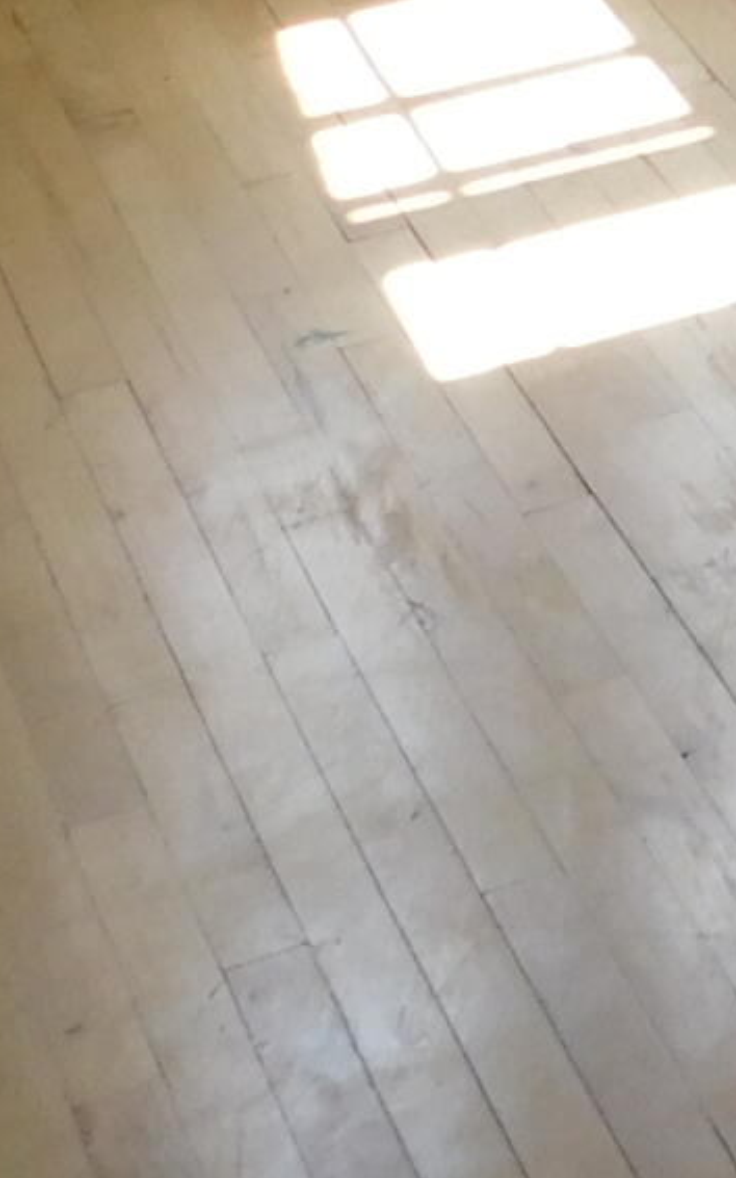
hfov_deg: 9.2
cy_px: -1006
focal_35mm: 129
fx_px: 4143
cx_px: 1670
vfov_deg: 14.2
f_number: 3
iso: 125
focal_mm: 4
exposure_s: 1/125
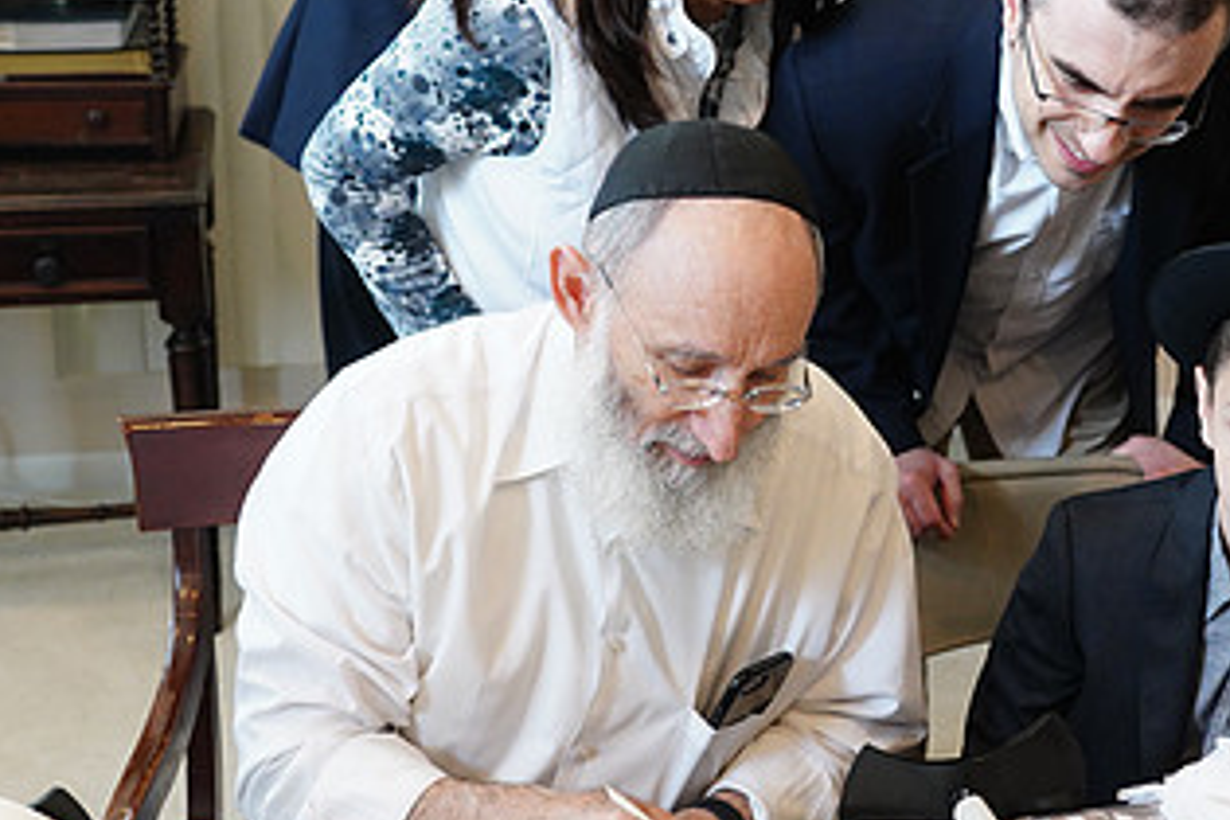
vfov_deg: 23.0
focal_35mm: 59
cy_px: 377
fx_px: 2016
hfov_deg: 33.4
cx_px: 902
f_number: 4.5
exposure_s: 1/100
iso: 3200
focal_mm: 32
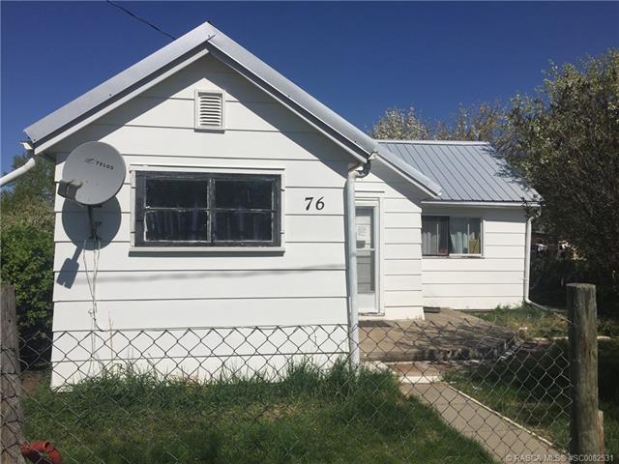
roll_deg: +0.5
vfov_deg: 48.2
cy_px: 232
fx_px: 519
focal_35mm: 29
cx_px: 310
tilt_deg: +3.1
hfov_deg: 61.7
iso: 32
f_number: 2.2
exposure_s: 1/6623
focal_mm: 4.15
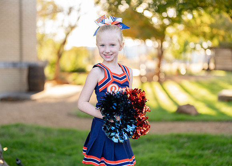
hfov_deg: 36.5
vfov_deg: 26.5
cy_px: 83
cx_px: 116
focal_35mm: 53
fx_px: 352
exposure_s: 1/400
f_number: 1.2
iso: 100
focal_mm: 50
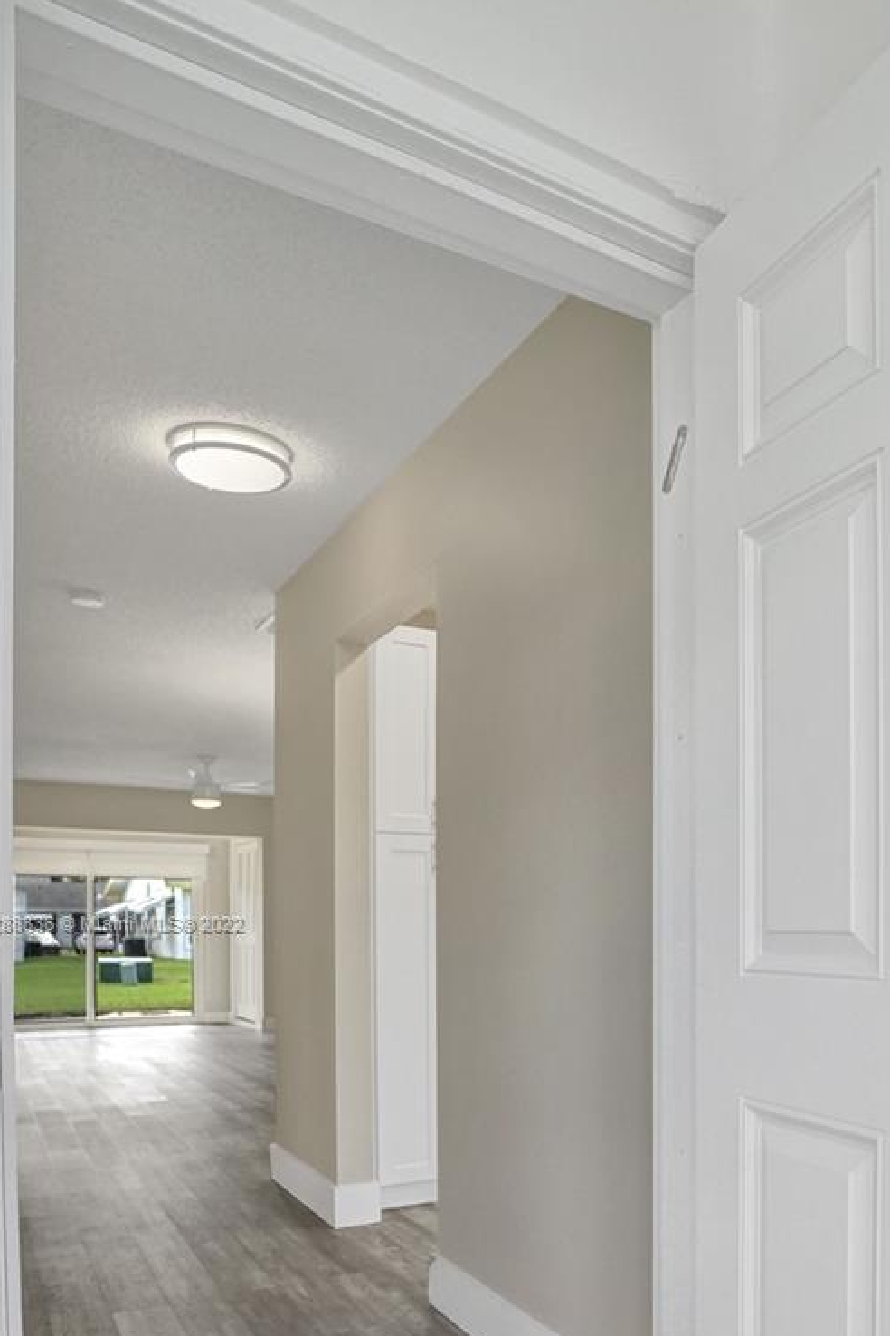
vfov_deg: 66.9
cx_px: 675
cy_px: 925
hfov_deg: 47.6
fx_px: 964
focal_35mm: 26
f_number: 4
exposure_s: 1/400
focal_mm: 16
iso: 1250
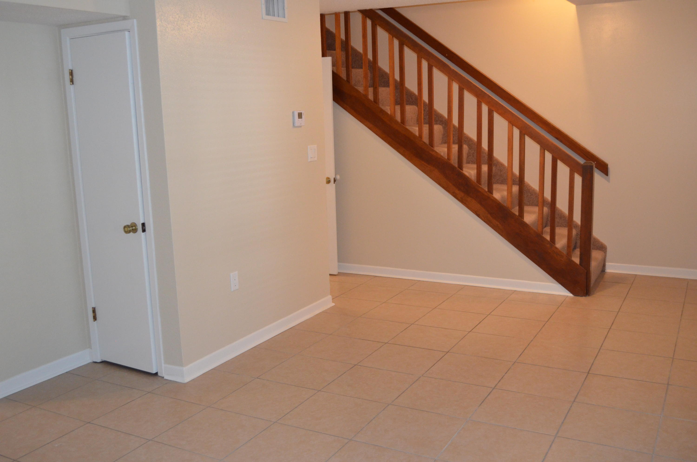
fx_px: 696
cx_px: 348
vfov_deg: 36.7
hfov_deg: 53.2
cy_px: 231
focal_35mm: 36
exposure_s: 1/60
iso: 2000
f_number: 4
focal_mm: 24
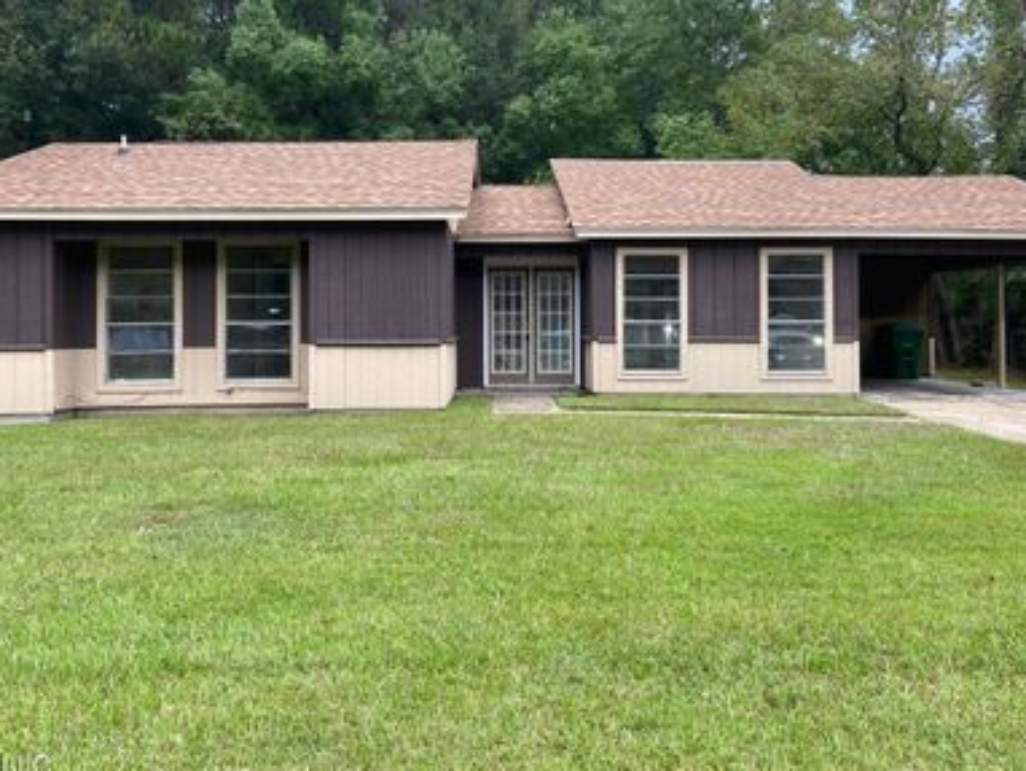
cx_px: 516
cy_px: 308
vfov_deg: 41.6
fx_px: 1008
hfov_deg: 53.9
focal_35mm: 34
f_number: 1.8
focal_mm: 4.25
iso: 40
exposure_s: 1/122
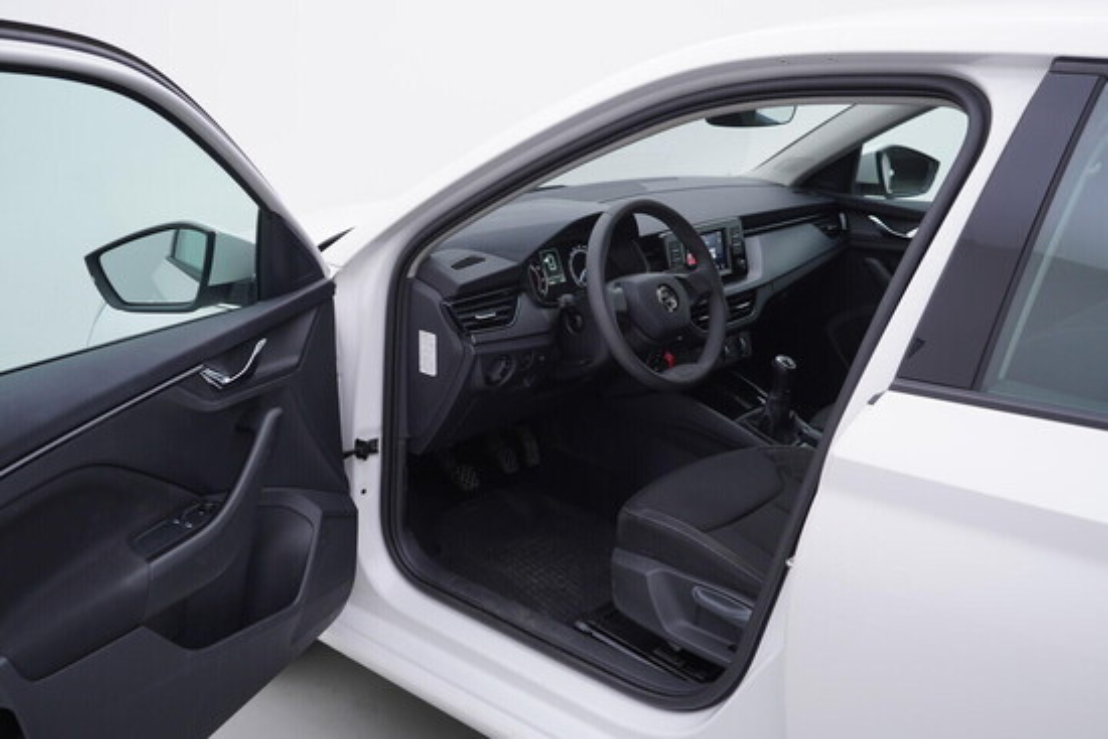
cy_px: 370
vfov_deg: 36.9
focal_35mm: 36
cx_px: 554
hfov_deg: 53.1
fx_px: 1108
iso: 125
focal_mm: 24
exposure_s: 1/60
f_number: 3.5
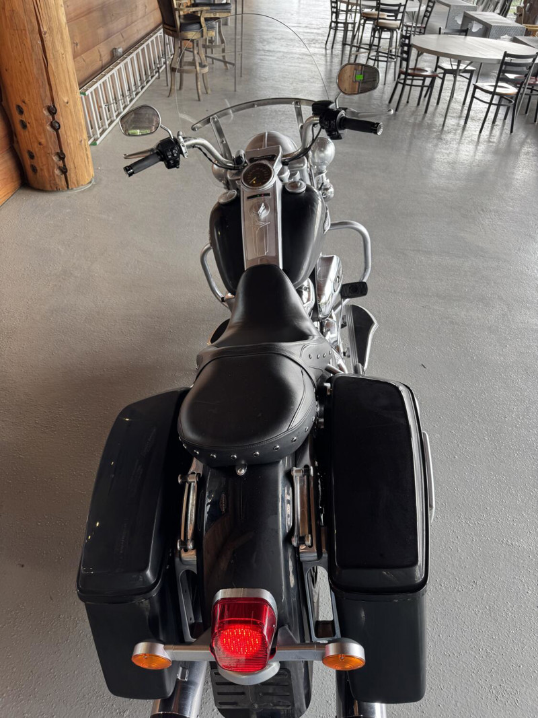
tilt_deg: -40.5
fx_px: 497
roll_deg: -2.1
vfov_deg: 71.6
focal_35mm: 24
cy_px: 359
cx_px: 269
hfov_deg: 56.8
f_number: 1.78
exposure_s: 1/121
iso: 50
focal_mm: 6.76
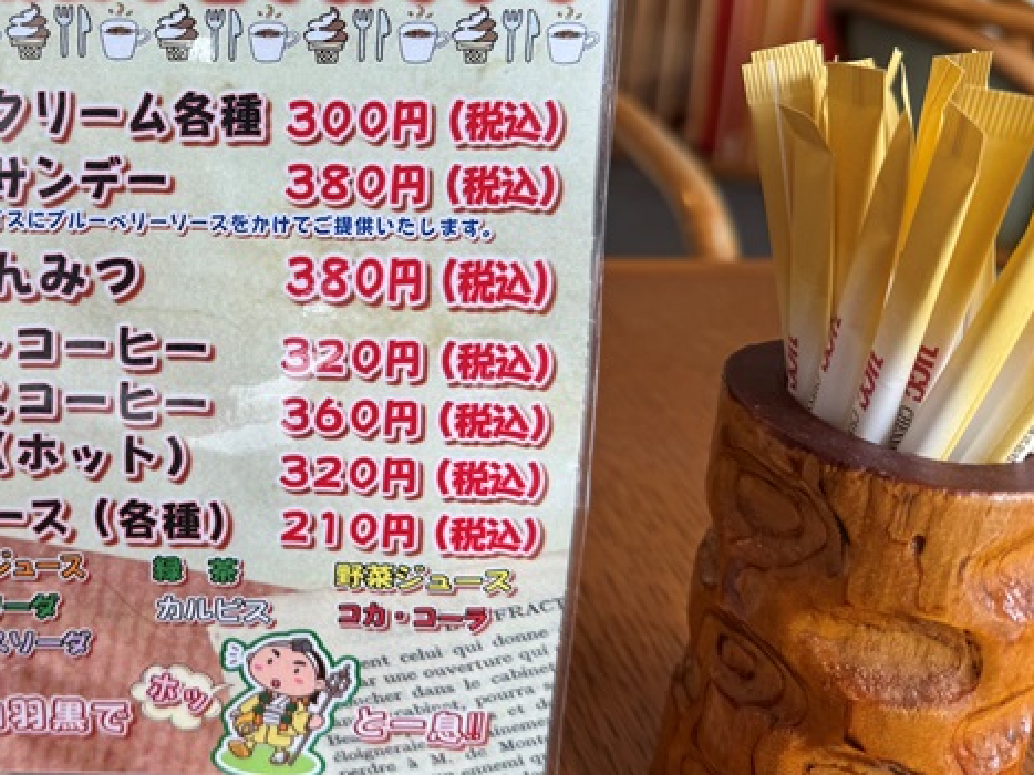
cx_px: 241
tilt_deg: -18.0
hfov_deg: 48.0
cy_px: 261
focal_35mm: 37
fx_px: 1105
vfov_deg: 38.2
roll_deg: +0.6
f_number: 1.78
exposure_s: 1/255
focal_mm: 6.76
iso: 64
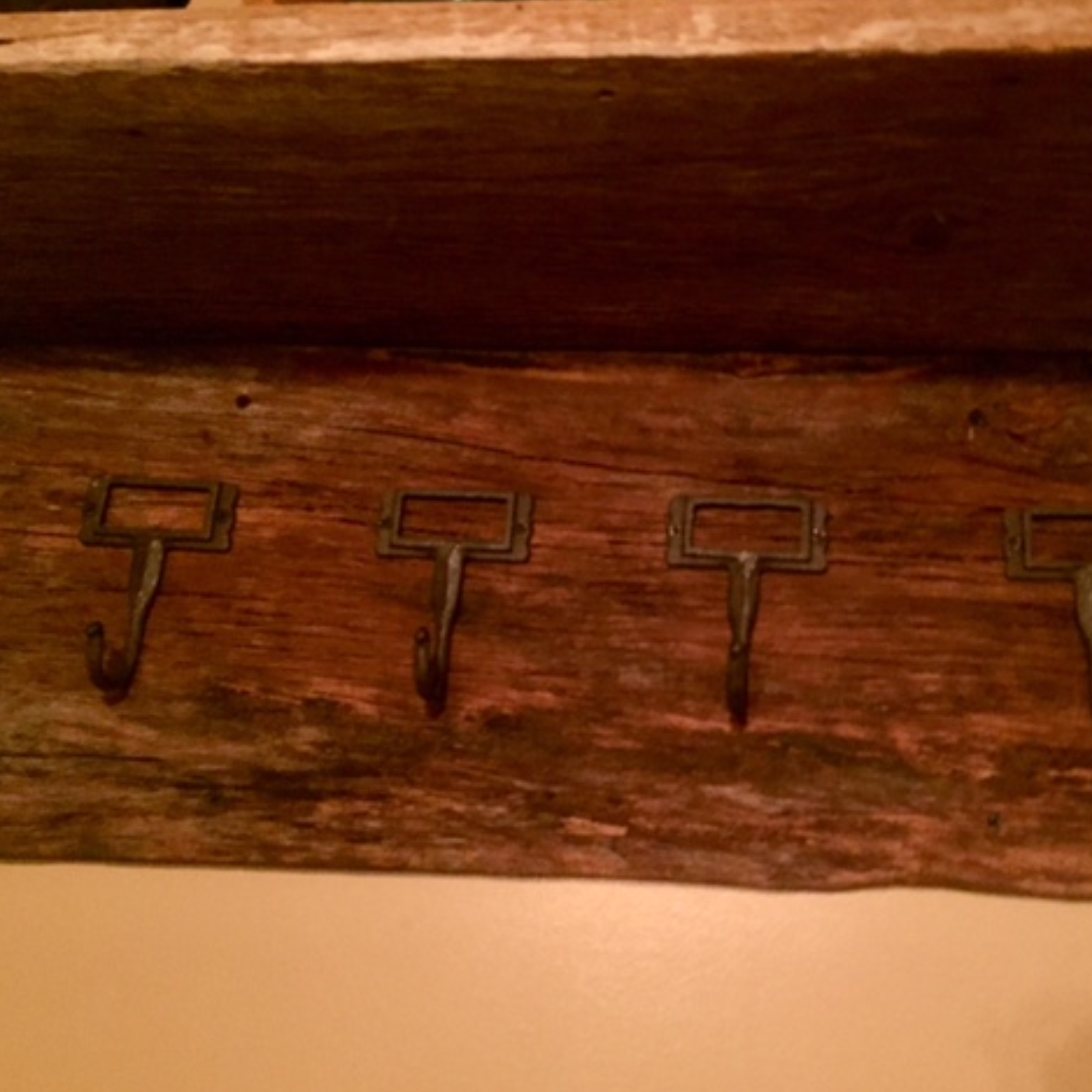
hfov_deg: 47.0
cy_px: 545
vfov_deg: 47.2
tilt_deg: +14.9
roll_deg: -4.0
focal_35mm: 35
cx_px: 643
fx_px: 1249
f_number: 2.2
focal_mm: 4.15
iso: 500
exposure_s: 1/15
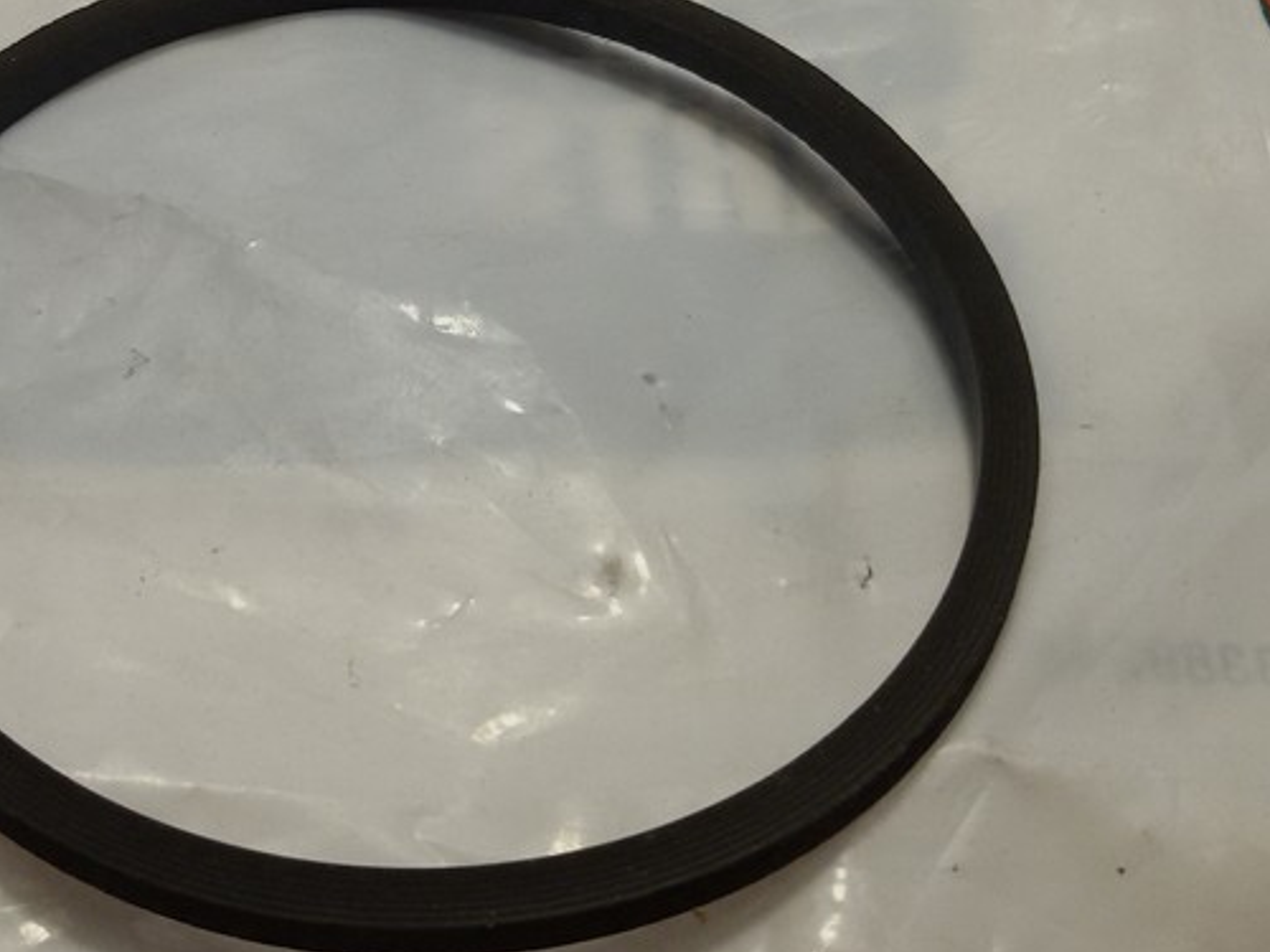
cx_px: 272
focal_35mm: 62
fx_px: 2275
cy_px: 89
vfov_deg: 23.0
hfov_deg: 30.5
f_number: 2.4
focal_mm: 2.93
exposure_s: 1/100
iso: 40
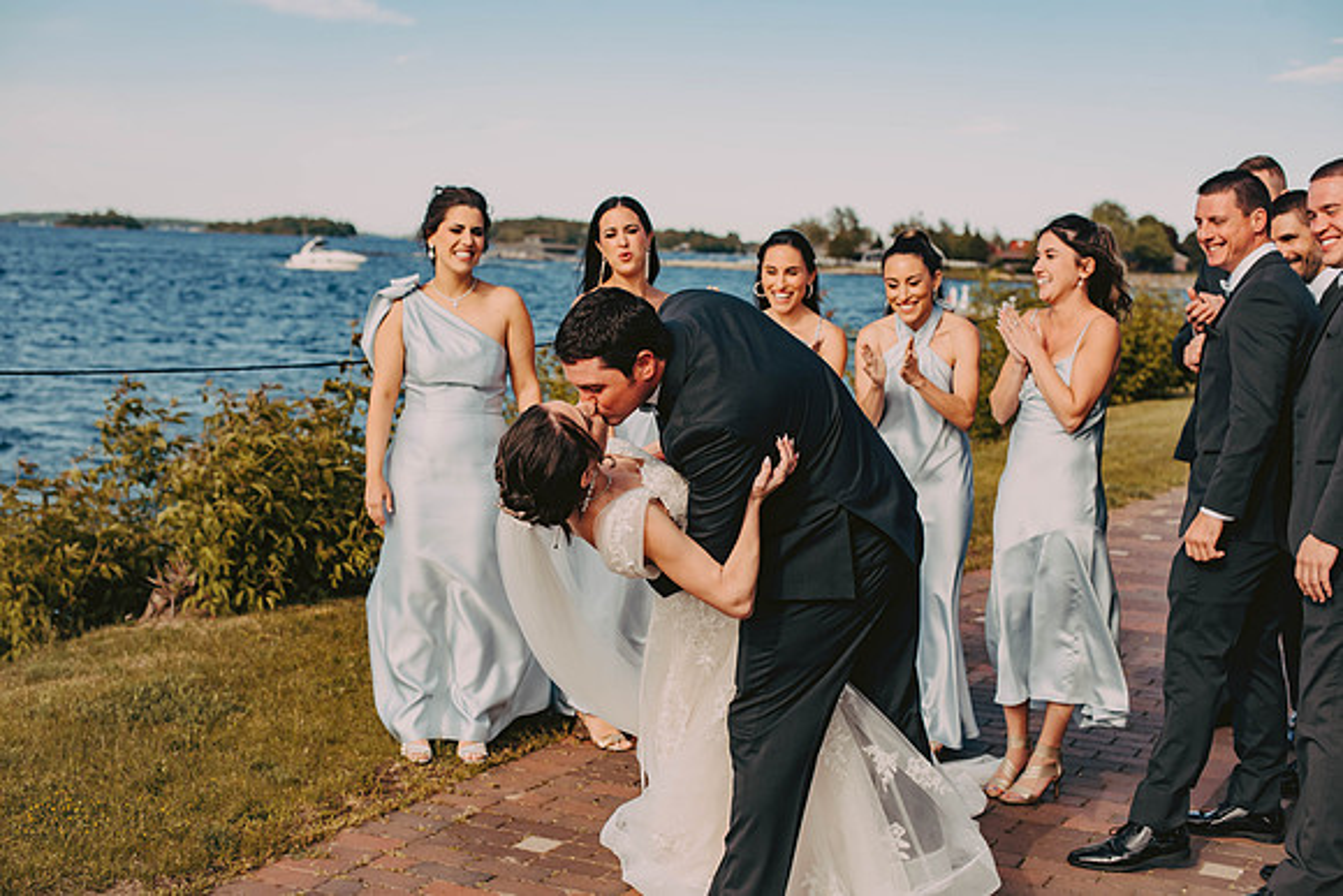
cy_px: 448
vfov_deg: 27.0
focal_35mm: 50
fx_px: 1866
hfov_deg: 39.6
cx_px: 672
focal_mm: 50
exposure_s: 1/2000
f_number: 4
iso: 200
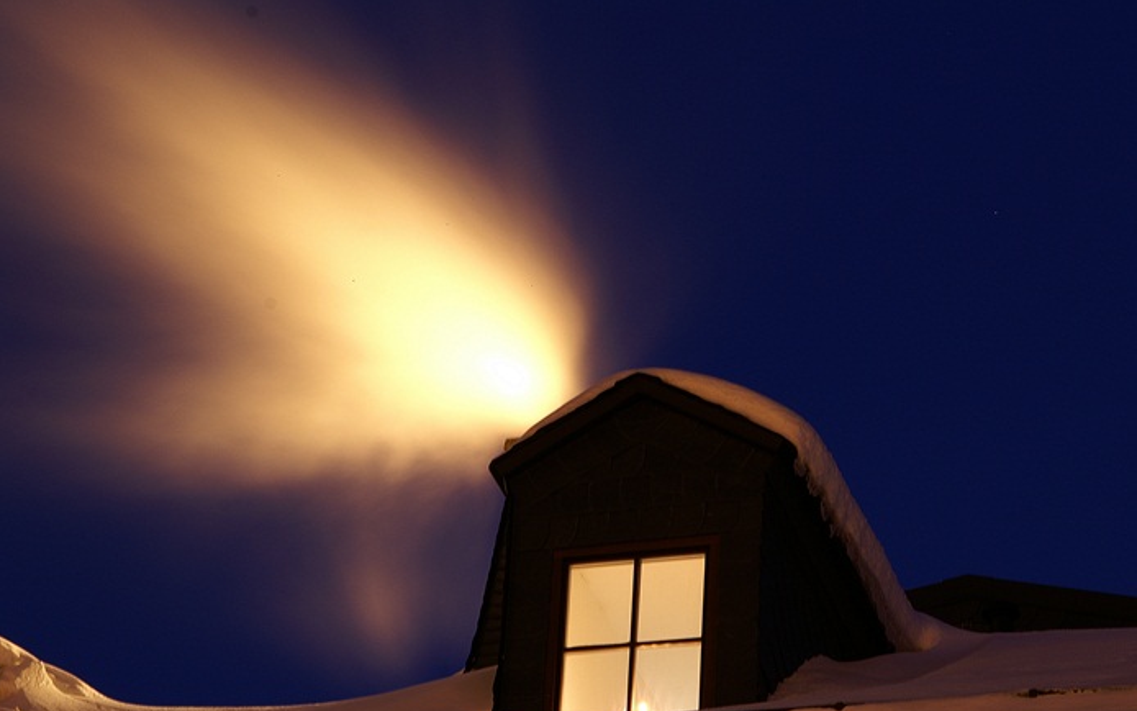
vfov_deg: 7.8
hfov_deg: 12.5
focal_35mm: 168
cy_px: 393
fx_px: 5192
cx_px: 568
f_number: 16
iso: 100
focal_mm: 105
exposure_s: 30
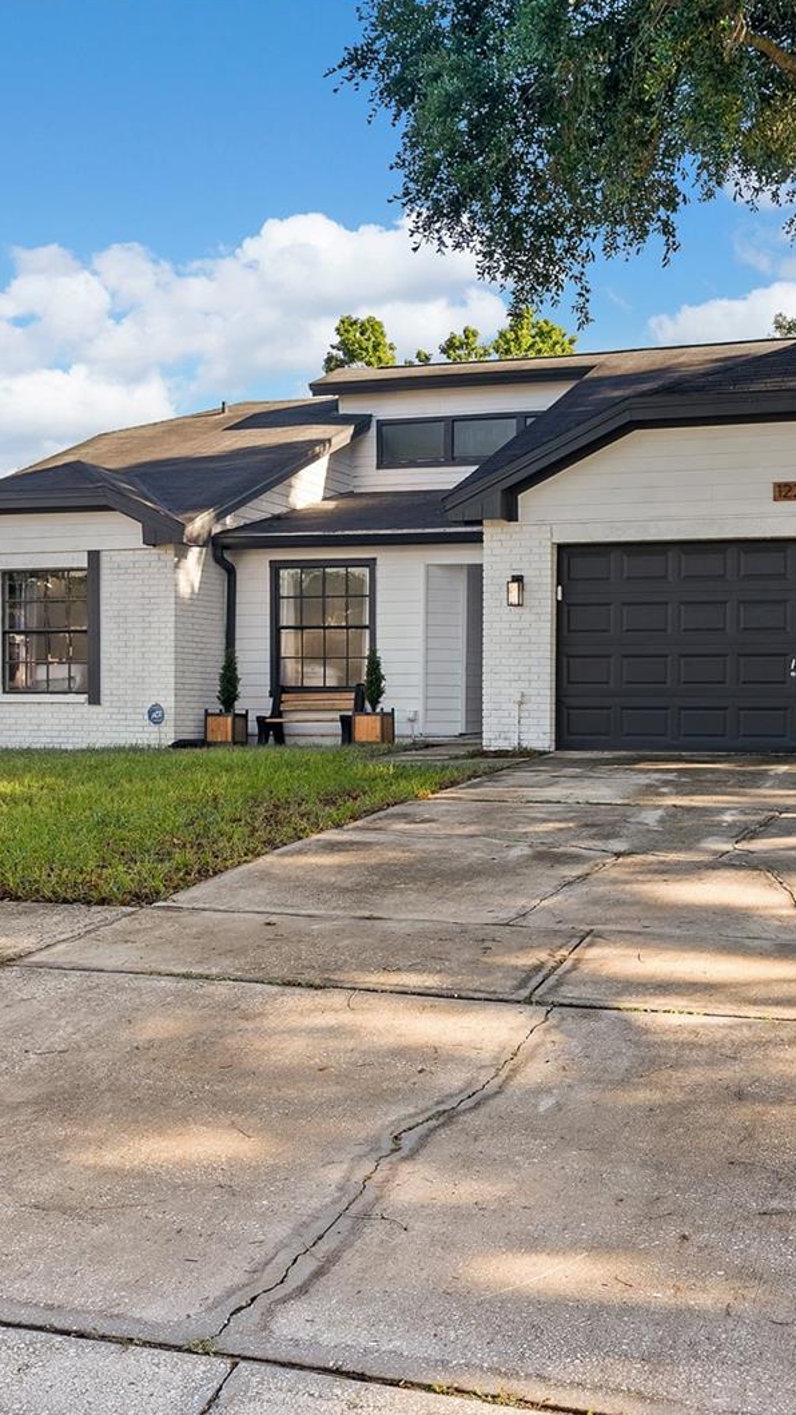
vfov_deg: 52.8
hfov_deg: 31.1
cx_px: 493
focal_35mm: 38
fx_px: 1425
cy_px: 707
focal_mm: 24
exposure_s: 1/15
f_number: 8
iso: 100
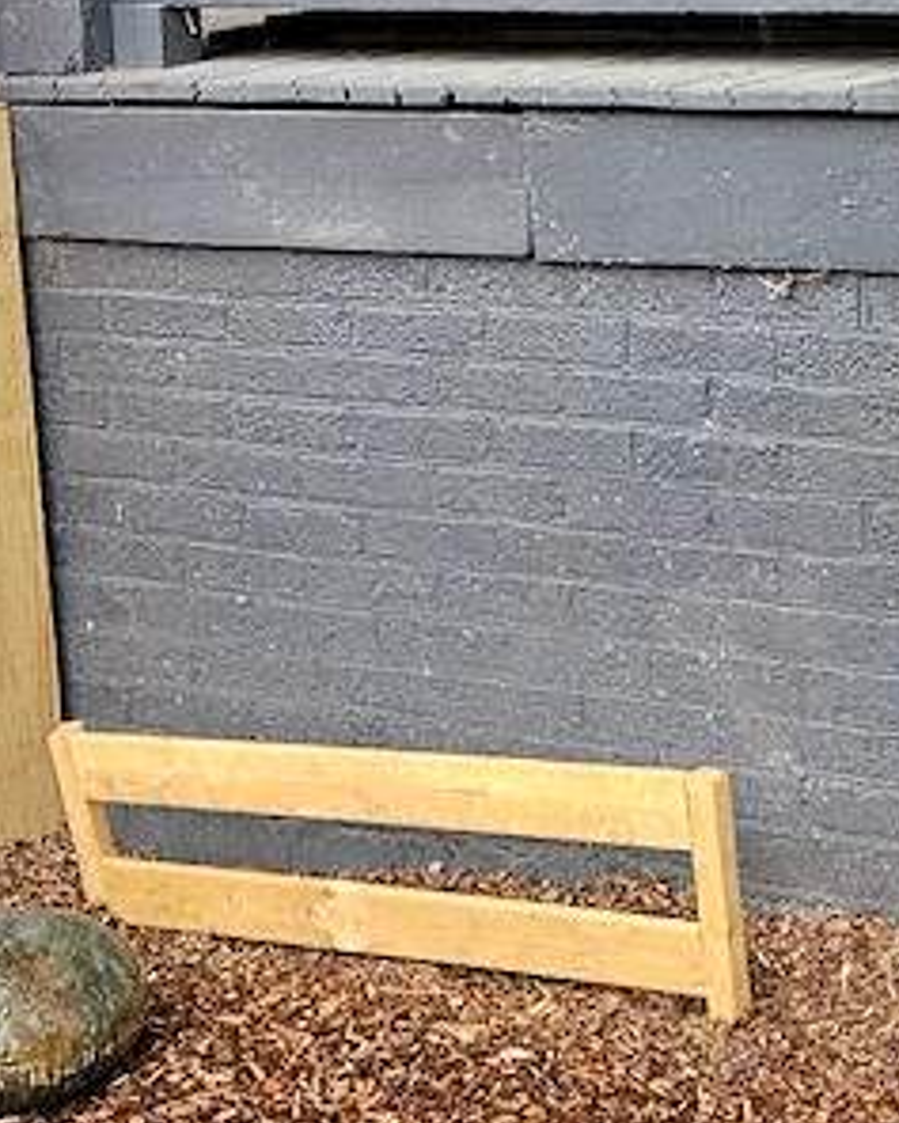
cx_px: 584
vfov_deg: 18.9
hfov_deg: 15.8
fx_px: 3224
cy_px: -137
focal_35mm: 97
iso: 160
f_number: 1.8
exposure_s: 1/180
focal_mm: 5.4
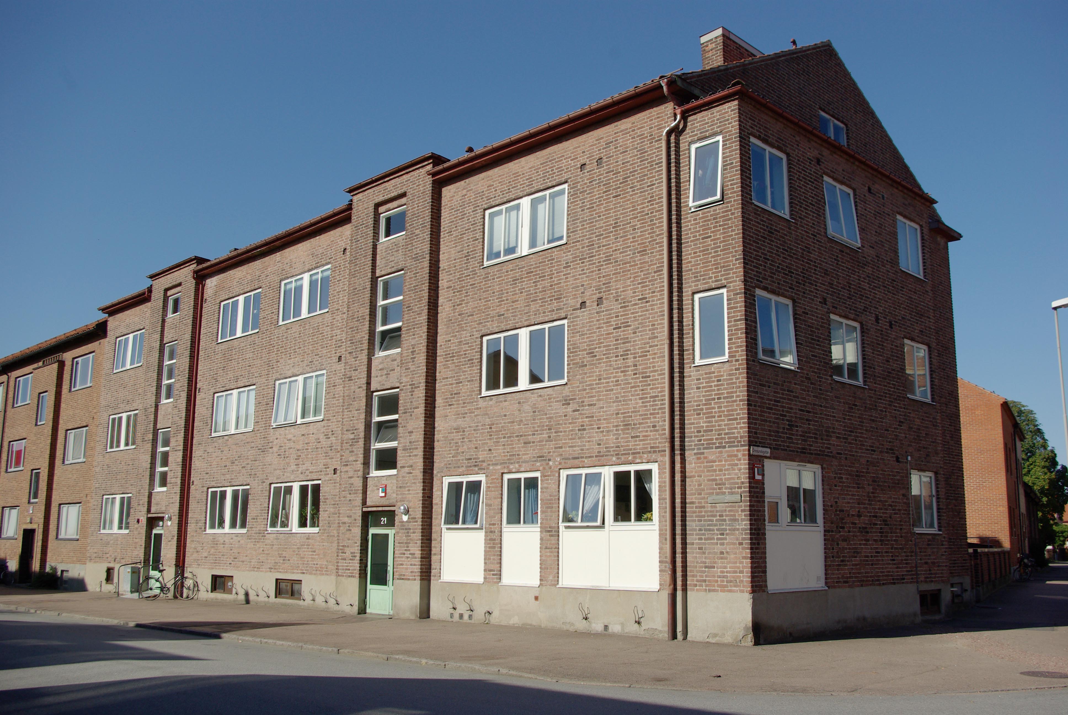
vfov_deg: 41.8
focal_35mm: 32
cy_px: 358
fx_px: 936
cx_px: 534
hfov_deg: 59.4
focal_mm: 21
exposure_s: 1/350
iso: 100
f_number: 8
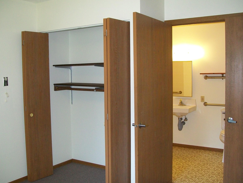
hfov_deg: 49.0
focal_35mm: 38
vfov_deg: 37.7
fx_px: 267
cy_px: 92
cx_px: 121
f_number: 2.7
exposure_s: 1/60
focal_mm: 6
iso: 160
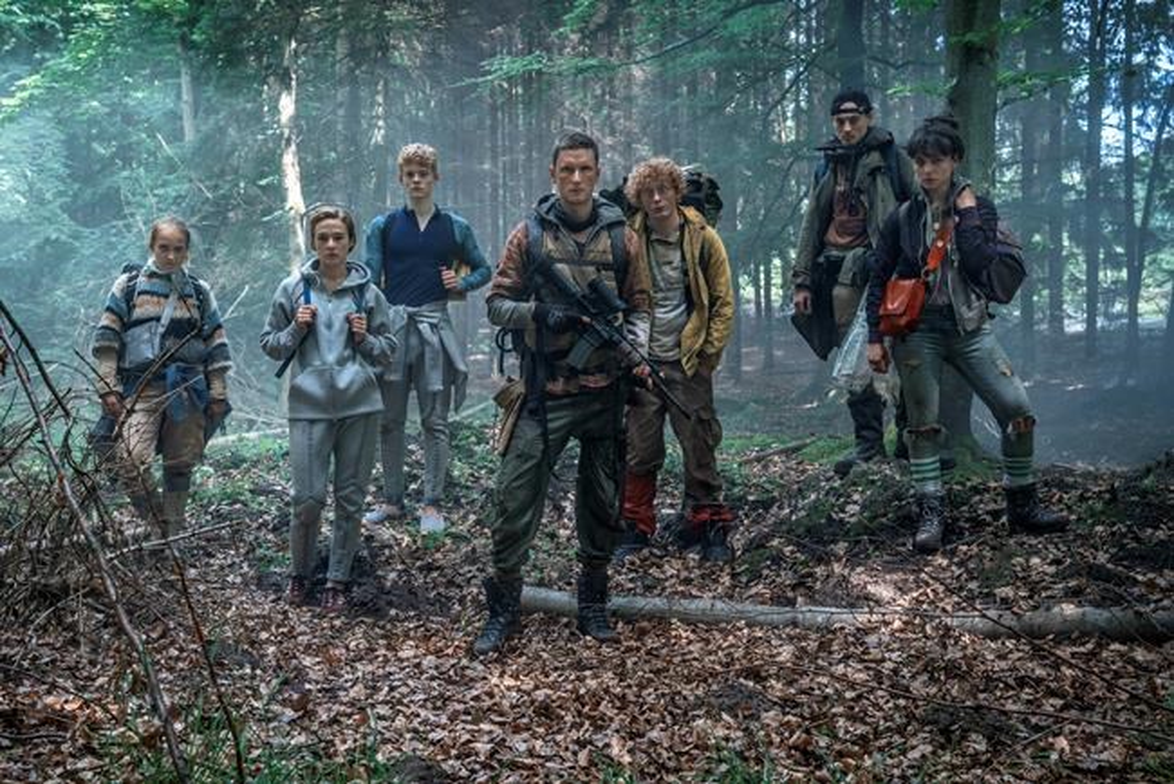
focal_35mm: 43
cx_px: 587
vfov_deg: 31.2
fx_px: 1403
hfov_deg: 45.4
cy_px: 392
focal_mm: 43
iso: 500
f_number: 5.6
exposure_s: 1/125
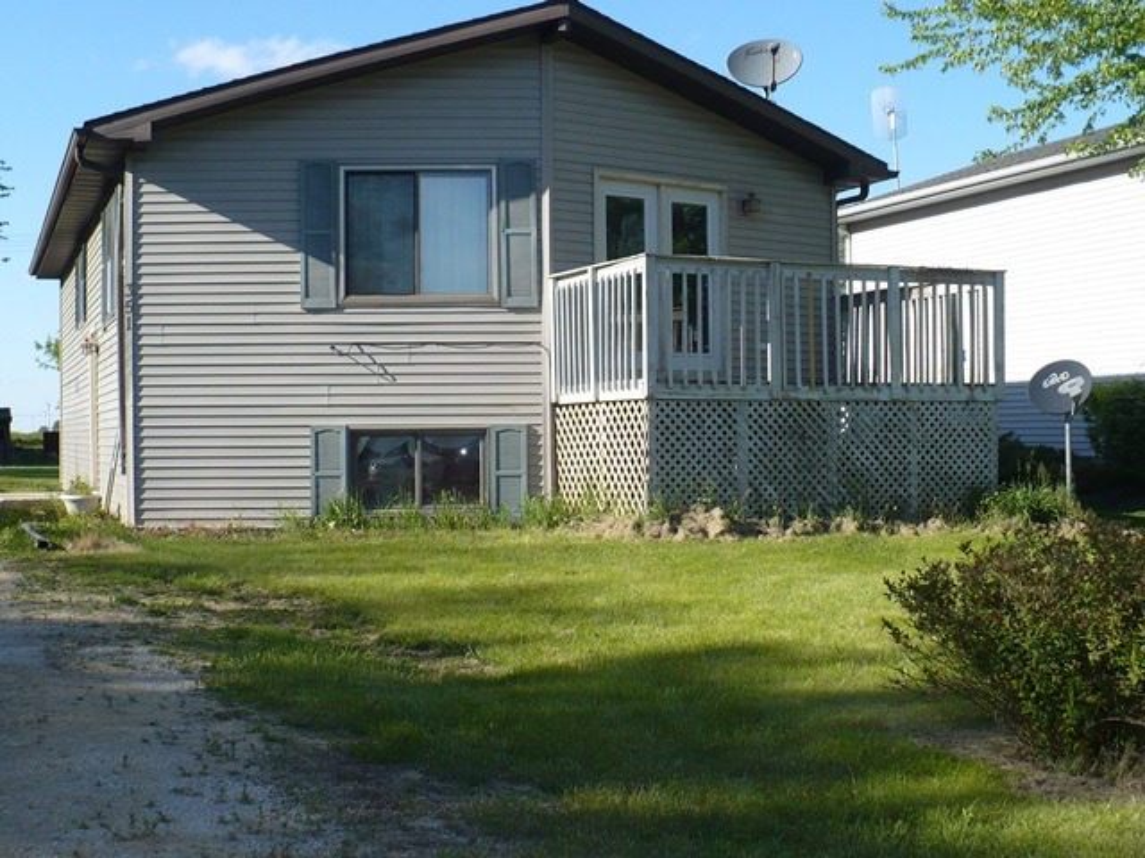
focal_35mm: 47
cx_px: 572
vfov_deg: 30.9
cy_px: 429
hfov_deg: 40.4
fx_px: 1555
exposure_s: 1/1000
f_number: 2.8
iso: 100
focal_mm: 6.1
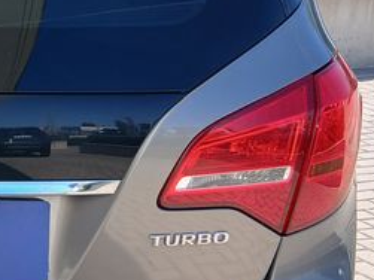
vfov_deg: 13.9
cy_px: 183
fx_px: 1145
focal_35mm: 106
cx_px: -176
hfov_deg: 16.9
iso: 20
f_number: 1.8
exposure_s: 1/191
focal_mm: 3.98
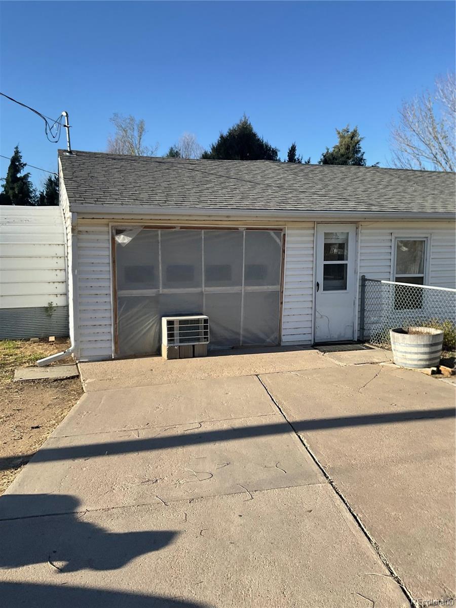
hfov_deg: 48.2
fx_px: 509
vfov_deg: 61.7
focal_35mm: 29
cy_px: 304
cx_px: 228
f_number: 1.8
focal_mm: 3
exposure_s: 1/1412
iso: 16
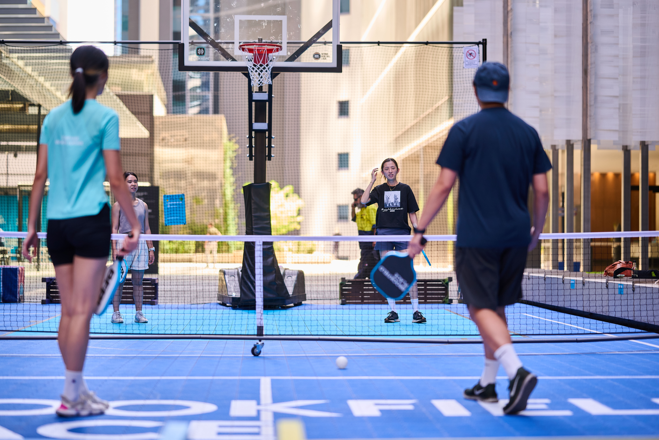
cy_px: 220
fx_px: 1556
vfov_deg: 16.1
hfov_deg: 23.9
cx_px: 330
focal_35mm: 85
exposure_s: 1/500
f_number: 1.8
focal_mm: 85
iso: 320
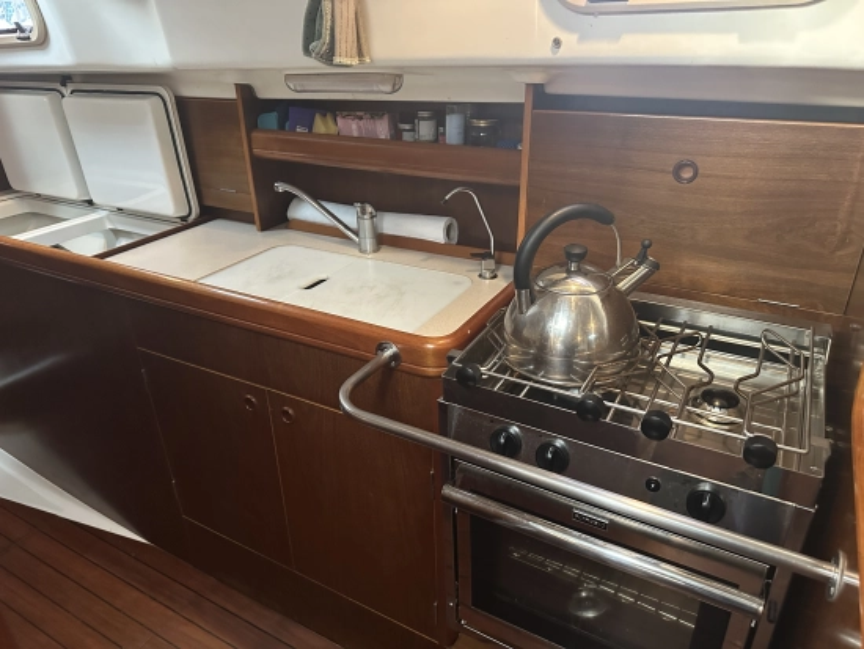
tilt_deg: -26.2
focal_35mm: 24
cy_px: 324
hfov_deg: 71.6
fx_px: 599
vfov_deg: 56.9
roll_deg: +1.4
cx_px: 432
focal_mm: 6.86
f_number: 1.78
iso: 1000
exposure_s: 1/45
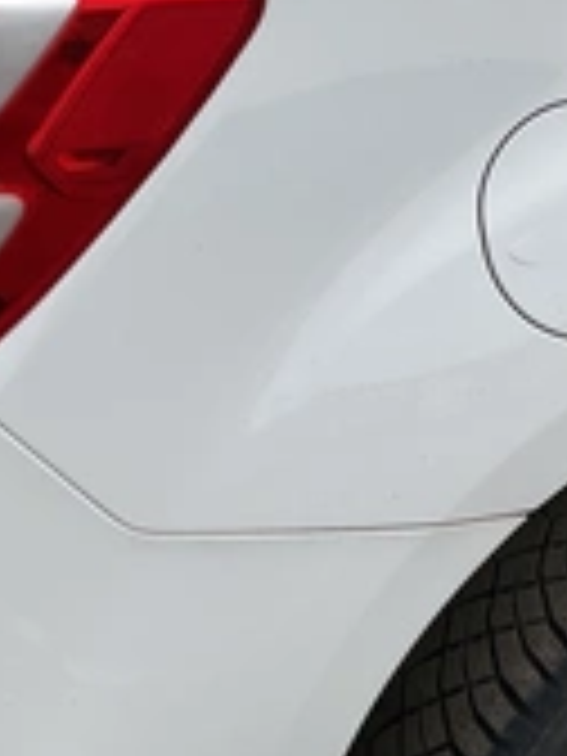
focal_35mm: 69
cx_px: 346
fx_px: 1507
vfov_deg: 28.2
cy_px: 374
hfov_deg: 21.3
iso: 25
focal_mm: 3
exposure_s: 1/2058
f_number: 1.8
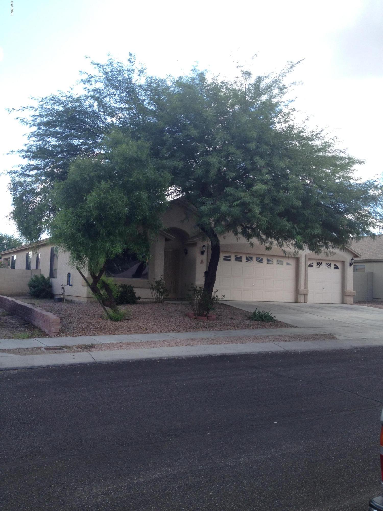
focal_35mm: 35
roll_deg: -1.3
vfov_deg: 52.6
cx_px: 192
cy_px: 256
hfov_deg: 40.7
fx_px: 516
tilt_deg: +3.6
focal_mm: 4.28
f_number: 2.4
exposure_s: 1/581
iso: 50
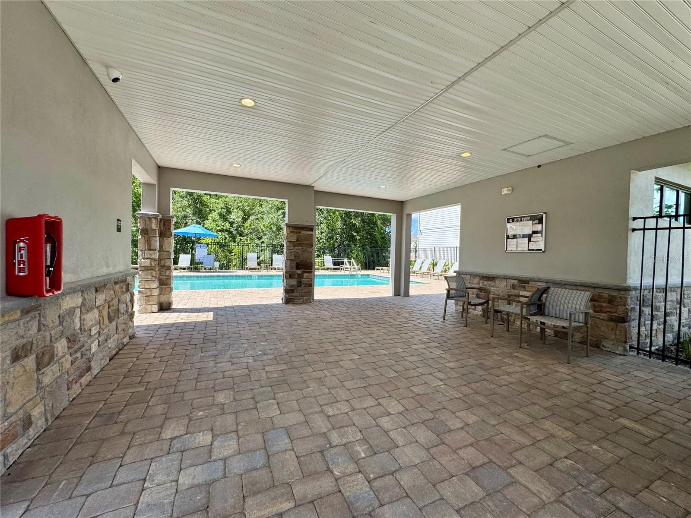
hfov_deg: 102.1
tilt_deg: -2.2
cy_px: 259
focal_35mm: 14
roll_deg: -1.9
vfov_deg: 85.7
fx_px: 279
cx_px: 346
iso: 50
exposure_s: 1/1006
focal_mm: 2.22
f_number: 2.2
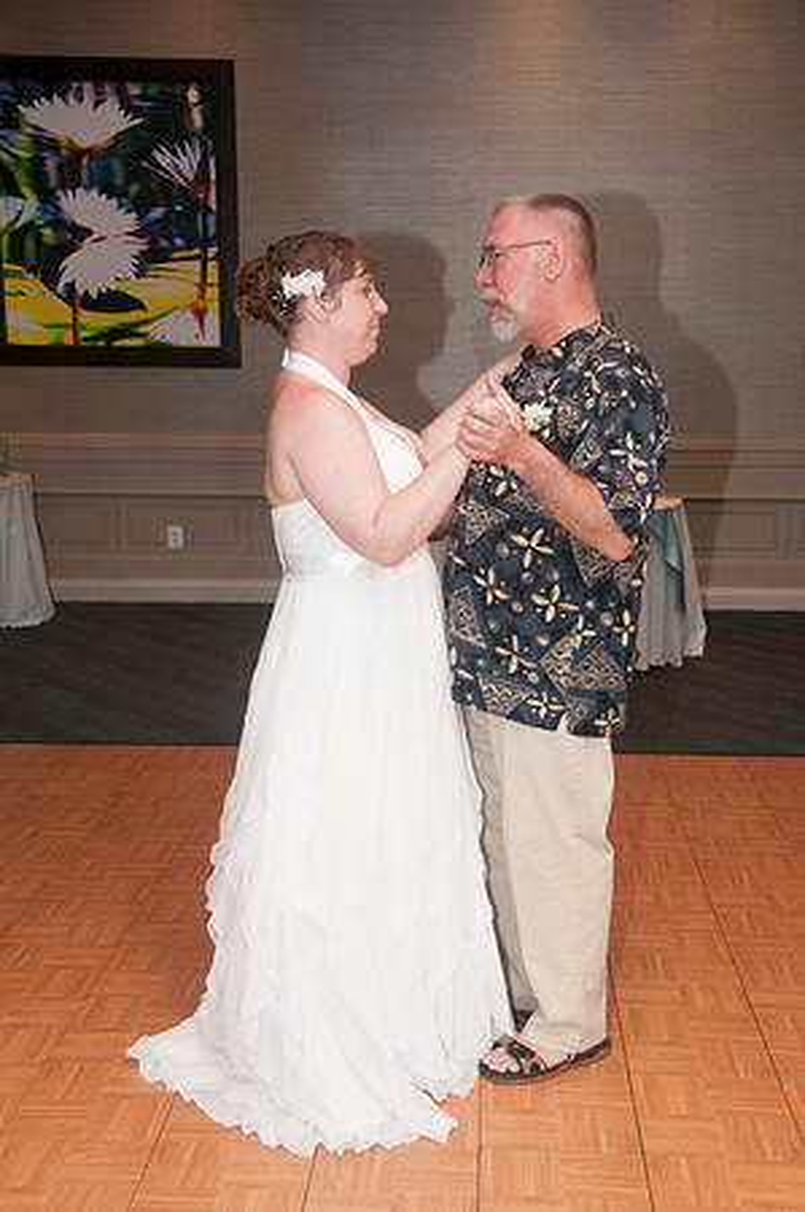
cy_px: 606
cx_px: 402
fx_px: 1462
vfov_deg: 45.0
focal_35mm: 44
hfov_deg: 30.8
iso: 400
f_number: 5.6
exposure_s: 1/60
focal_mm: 29
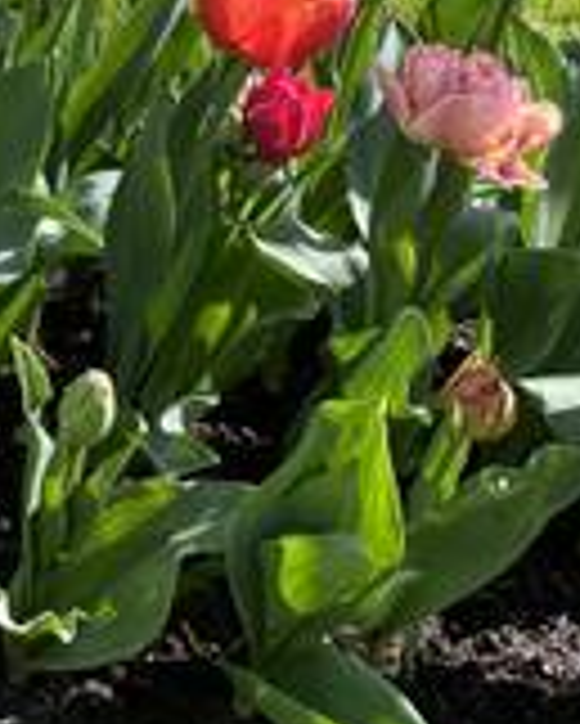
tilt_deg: -24.6
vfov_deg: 15.6
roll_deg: -1.1
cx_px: -674
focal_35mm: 121
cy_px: -4
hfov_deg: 11.2
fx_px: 2594
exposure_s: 1/619
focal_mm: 4.2
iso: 32
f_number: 1.6
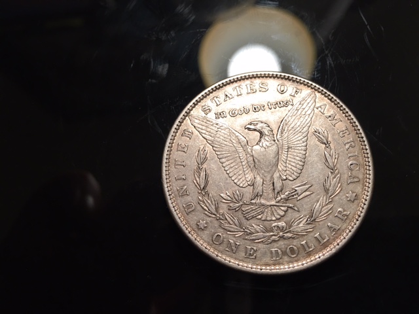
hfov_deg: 61.7
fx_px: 351
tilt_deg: -74.2
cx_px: 210
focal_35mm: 29
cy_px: 157
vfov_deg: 48.2
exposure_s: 1/30
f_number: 2.2
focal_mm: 4.15
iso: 32
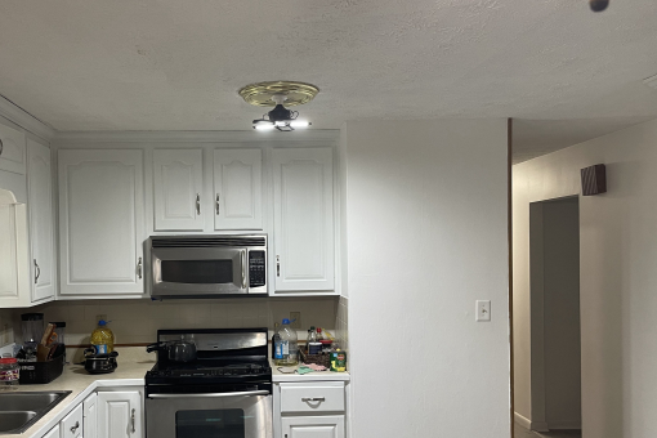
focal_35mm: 34
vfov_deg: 38.7
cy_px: 260
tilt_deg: -2.1
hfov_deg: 55.2
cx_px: 252
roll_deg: +1.6
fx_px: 620
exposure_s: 1/60
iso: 80
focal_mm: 5.1
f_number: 1.6
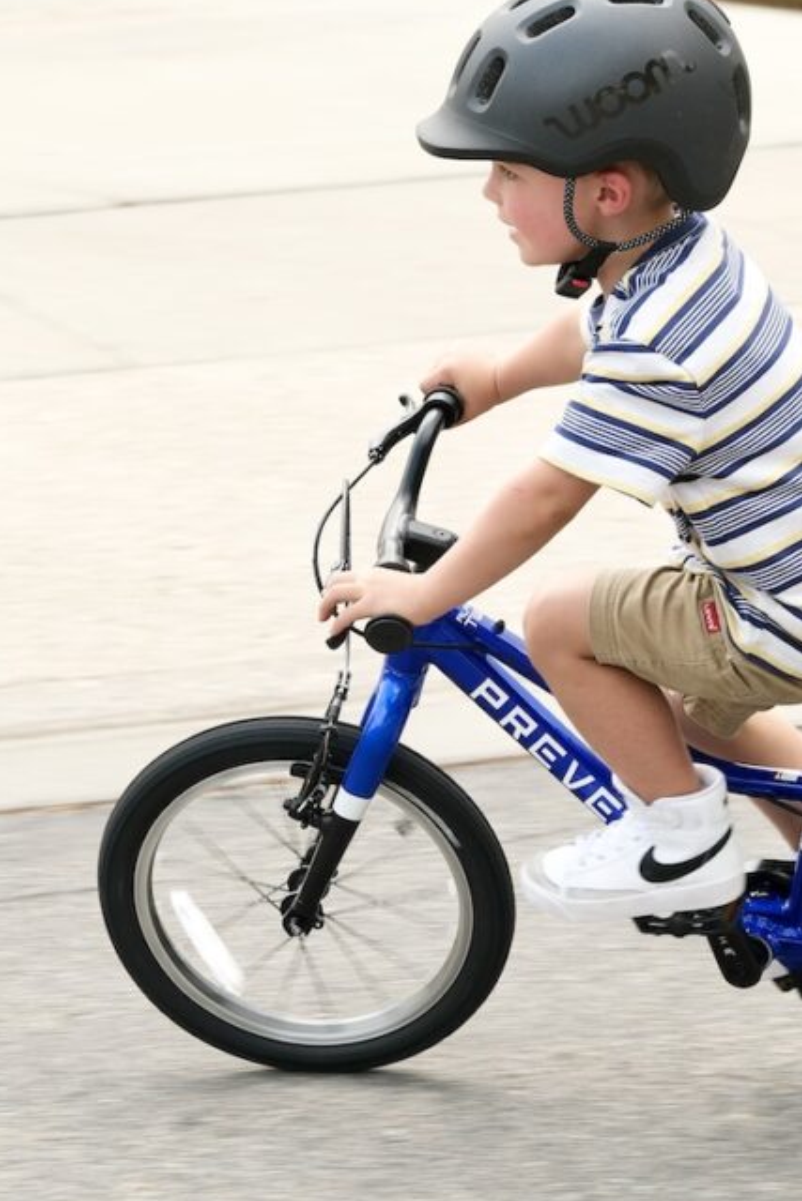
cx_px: 563
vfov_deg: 17.1
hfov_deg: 11.4
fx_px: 4008
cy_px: 571
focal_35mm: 120
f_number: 5
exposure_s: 1/200
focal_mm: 50
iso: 125
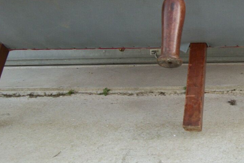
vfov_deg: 23.0
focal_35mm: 59
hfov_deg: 32.5
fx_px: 400
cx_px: 211
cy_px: 68
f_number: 8.8
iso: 80
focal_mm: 5.7
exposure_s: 1/50
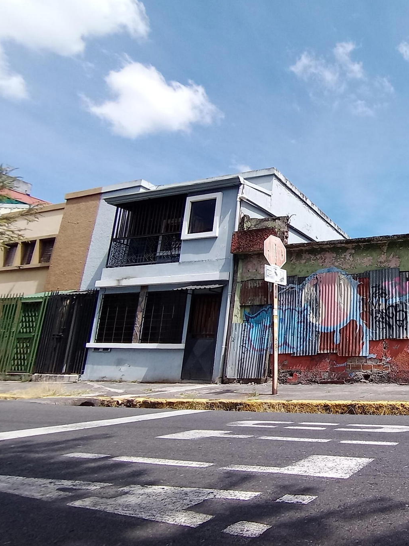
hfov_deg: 49.8
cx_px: 377
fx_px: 378
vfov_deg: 71.6
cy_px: 273
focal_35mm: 24
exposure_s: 1/1007
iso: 102
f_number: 2.2
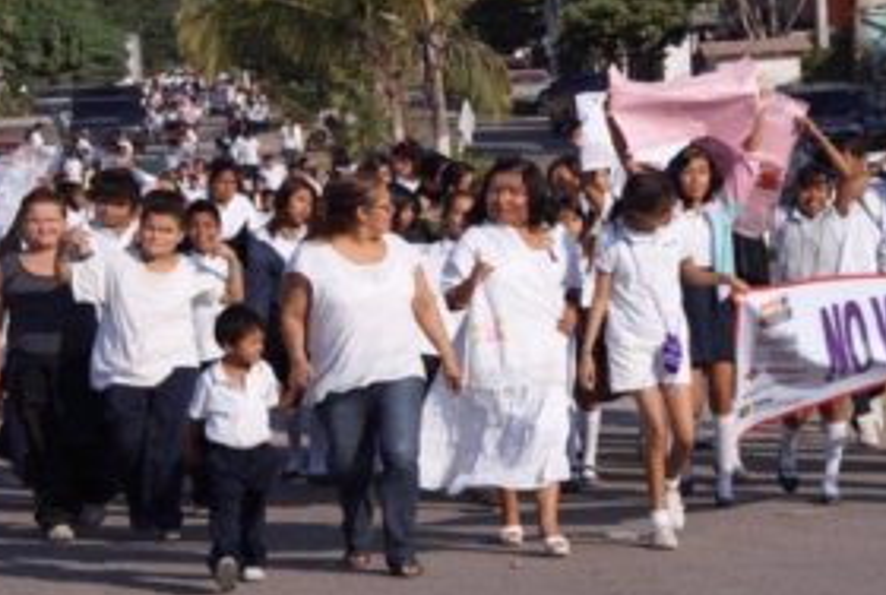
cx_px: 543
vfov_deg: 9.1
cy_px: 298
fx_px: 3749
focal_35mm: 152
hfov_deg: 13.5
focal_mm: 70
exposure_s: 1/320
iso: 100
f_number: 9
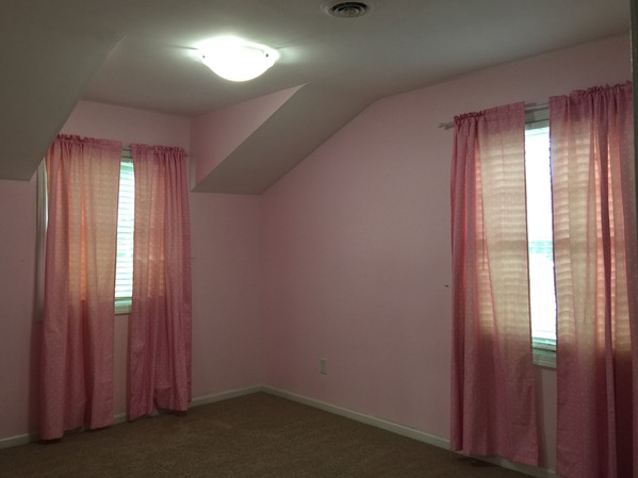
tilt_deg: +1.5
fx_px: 571
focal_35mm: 31
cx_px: 307
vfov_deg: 45.4
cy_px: 224
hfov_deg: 58.3
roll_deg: -1.4
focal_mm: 4.15
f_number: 2.2
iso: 40
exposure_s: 1/15
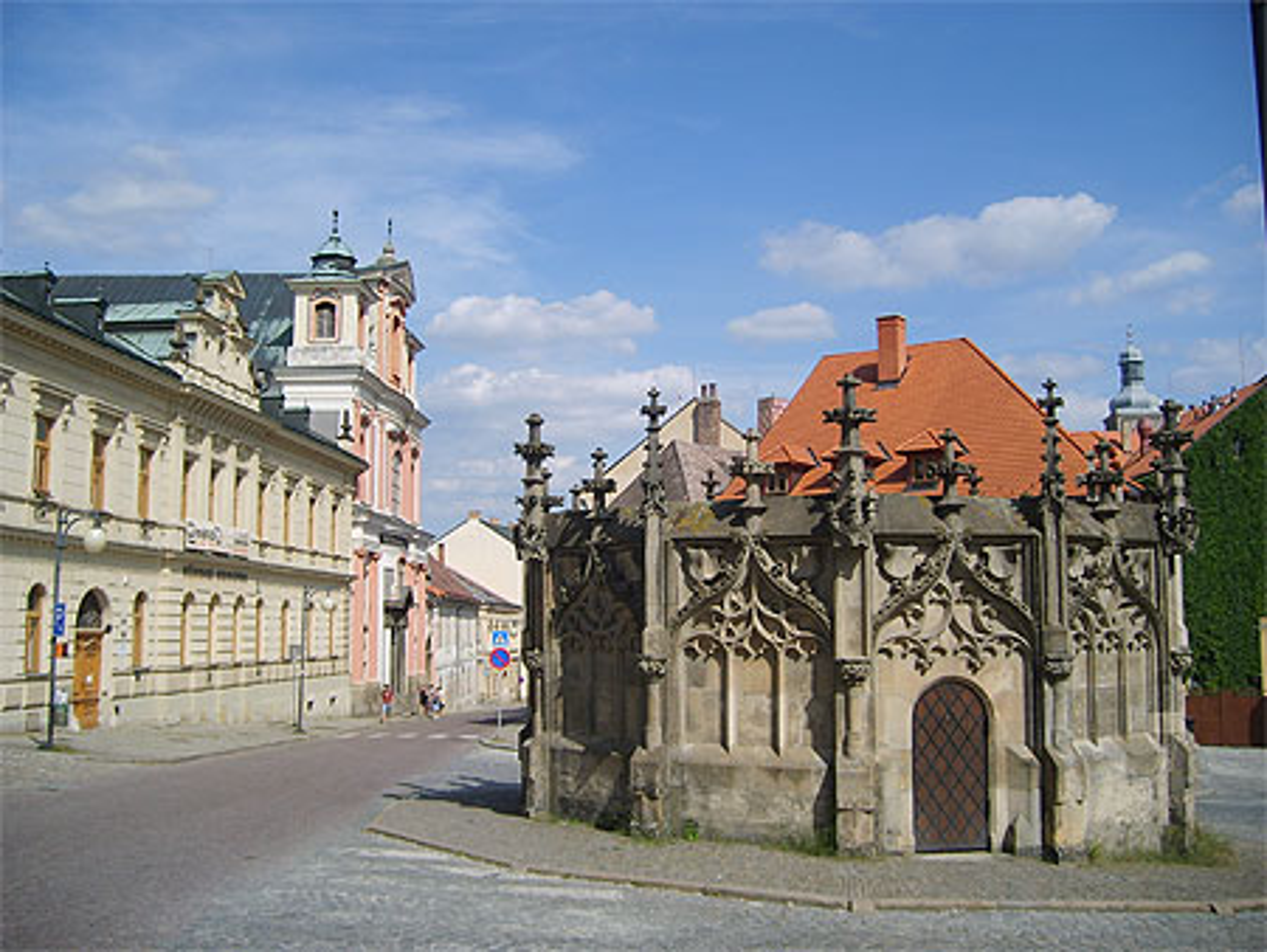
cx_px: 634
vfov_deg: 40.7
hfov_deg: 52.6
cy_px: 476
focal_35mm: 35
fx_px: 1282
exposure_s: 1/250
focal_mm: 5.8
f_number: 7.1
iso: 50
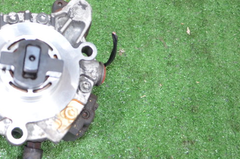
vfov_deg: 21.5
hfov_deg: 30.2
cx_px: 12
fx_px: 419
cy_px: 70
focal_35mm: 63
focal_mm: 20
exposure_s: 1/60
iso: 1000
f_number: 3.8
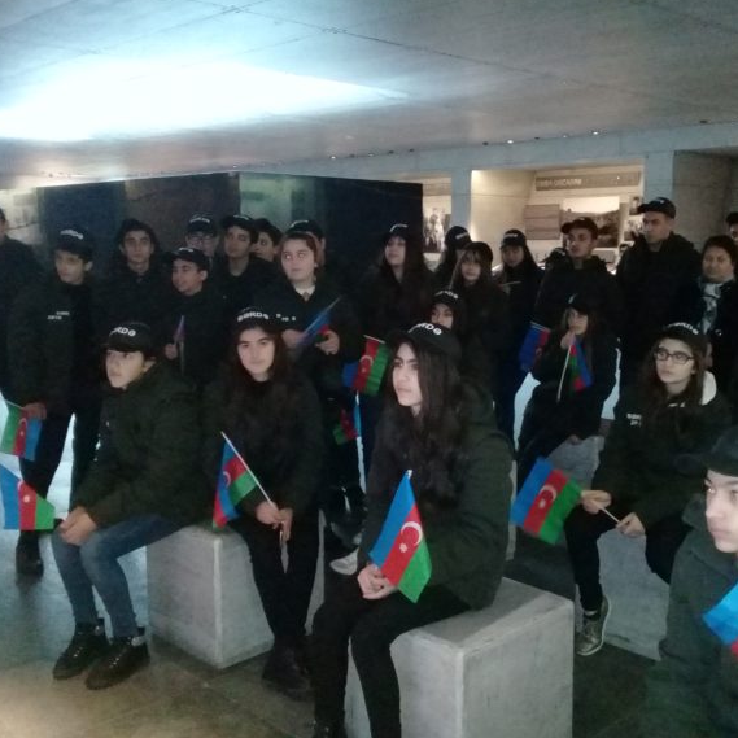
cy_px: 366
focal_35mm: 37
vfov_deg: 44.9
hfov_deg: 44.7
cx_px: 441
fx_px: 892
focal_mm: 3.3
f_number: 2.2
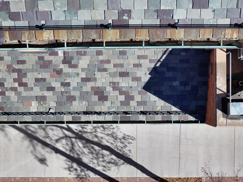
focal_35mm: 70
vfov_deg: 21.0
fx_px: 491
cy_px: 91
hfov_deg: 27.8
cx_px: 122
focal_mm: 19.35
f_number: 2.8
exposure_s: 1/100
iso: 100
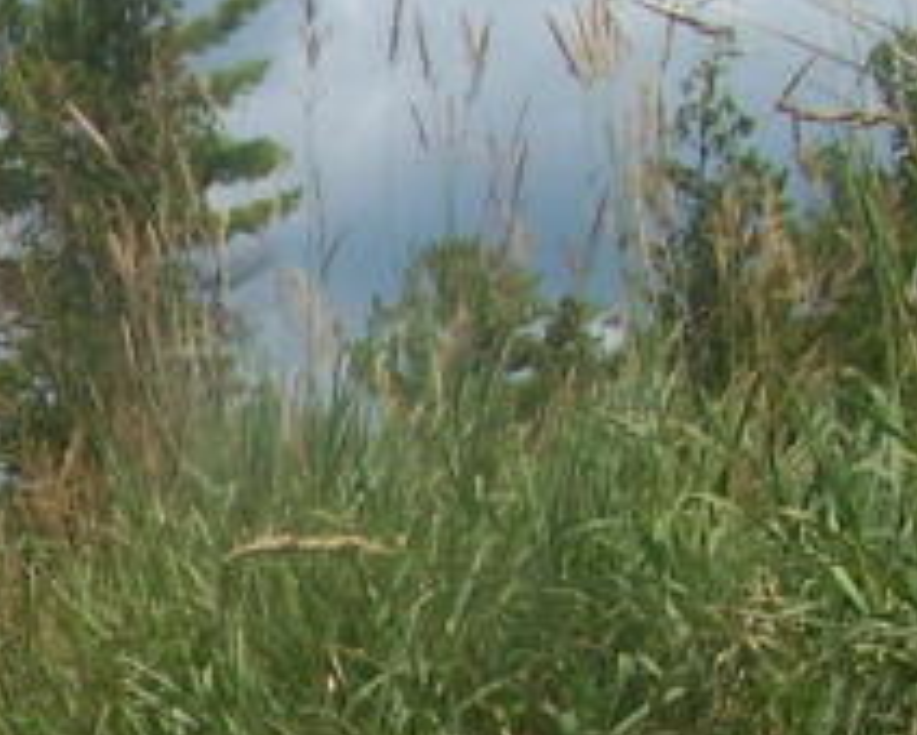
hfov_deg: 10.0
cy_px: 856
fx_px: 4862
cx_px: -878
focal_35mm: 179
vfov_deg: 8.6
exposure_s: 1/640
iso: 80
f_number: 5.6
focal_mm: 6.3
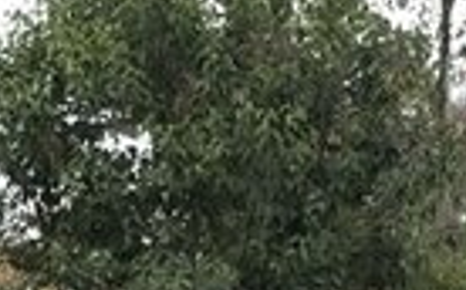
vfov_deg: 8.5
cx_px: 169
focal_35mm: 142
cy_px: 686
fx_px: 1802
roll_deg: -0.3
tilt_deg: -5.8
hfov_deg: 14.7
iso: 32
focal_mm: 3.99
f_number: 1.8
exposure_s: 1/50
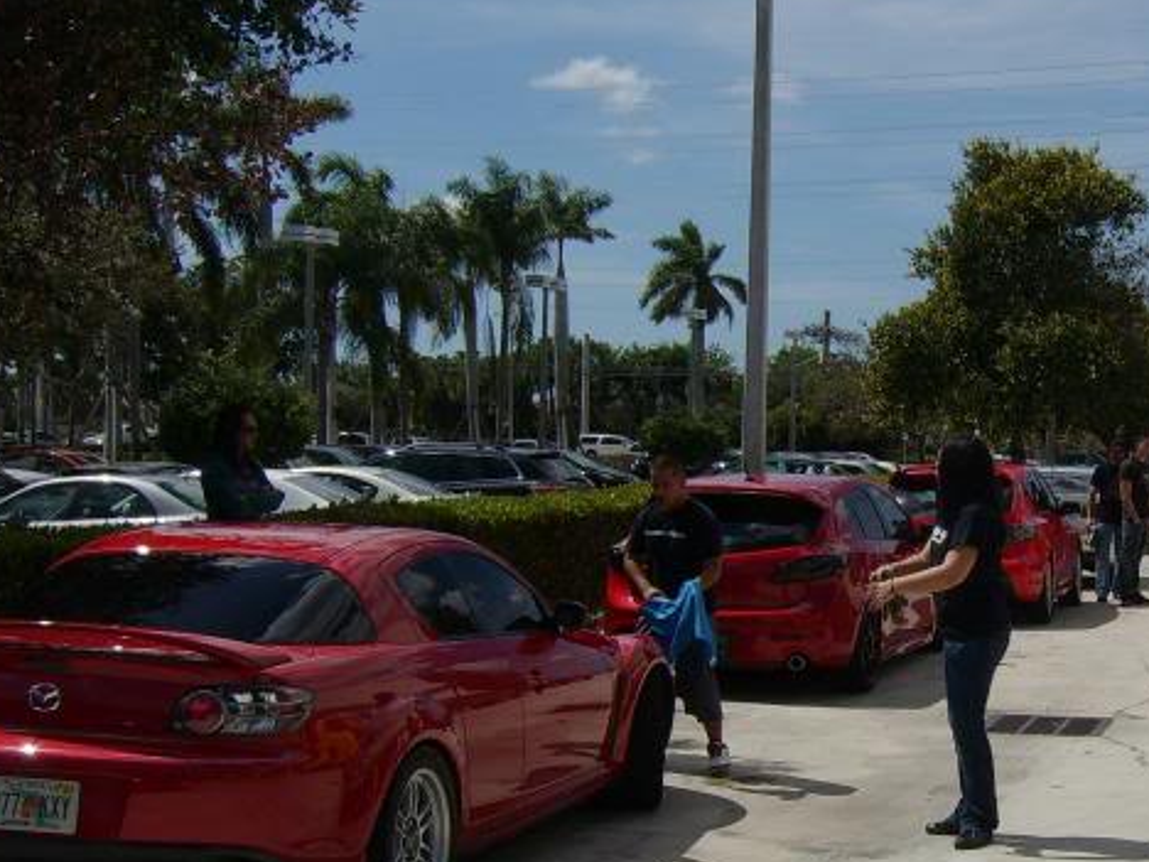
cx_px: 948
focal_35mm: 53
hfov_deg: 34.8
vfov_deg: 27.3
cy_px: 592
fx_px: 1759
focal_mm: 8.13
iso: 50
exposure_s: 1/545
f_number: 6.7
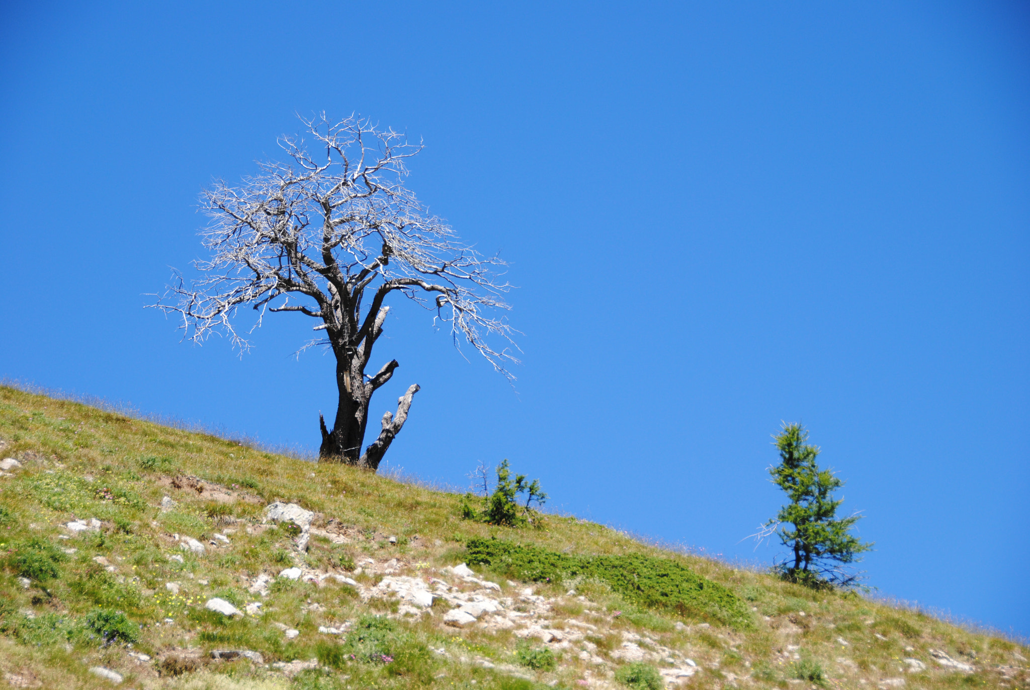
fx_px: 3223
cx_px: 515
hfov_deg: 18.2
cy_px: 345
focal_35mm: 112
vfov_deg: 12.2
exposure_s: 1/500
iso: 140
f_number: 5.6
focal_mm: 75
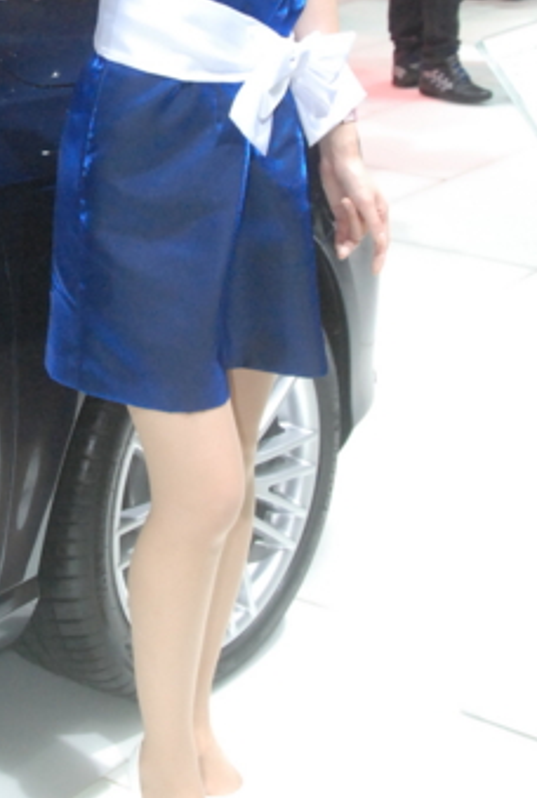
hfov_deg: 14.8
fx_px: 2046
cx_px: 86
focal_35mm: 92
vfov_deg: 21.7
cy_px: 120
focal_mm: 26
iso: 1600
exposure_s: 1/200
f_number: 9
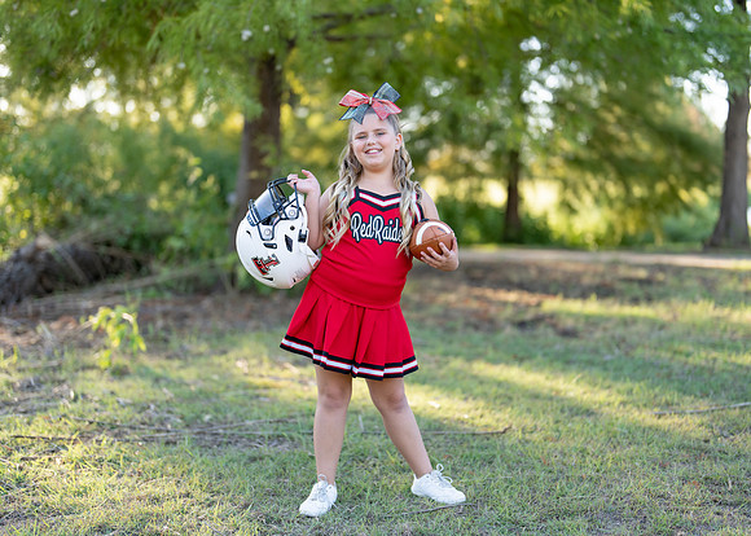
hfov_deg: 36.7
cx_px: 376
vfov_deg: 26.6
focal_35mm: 53
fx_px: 1132
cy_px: 268
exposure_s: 1/800
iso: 100
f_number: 1.2
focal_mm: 50
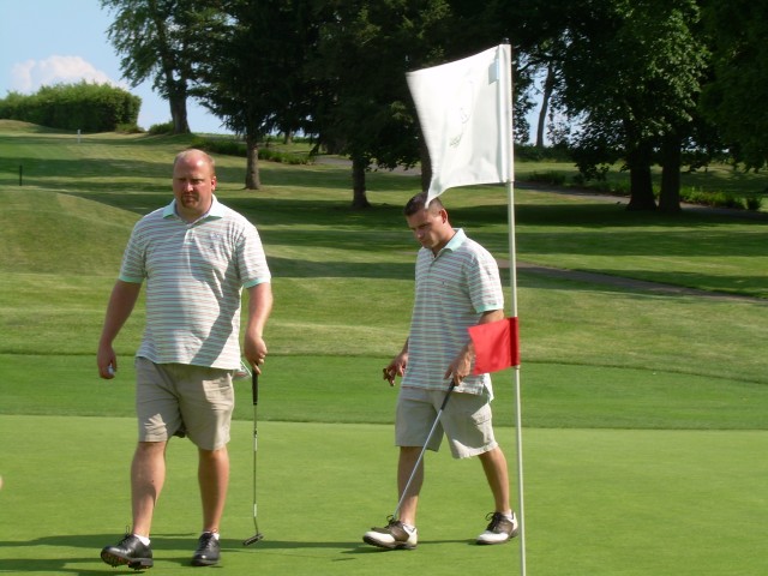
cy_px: 288
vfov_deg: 13.5
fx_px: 2440
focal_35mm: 110
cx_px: 384
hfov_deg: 17.9
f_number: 8
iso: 50
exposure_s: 1/125
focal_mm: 18.9
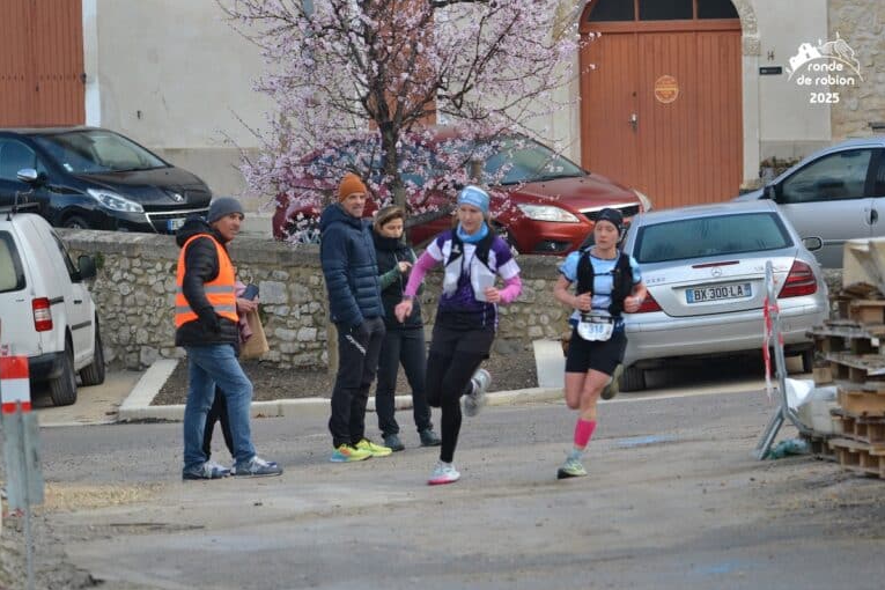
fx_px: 5555
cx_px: 443
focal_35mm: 226
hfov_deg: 9.1
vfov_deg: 6.1
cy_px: 295
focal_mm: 150
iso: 560
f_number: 5
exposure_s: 1/500
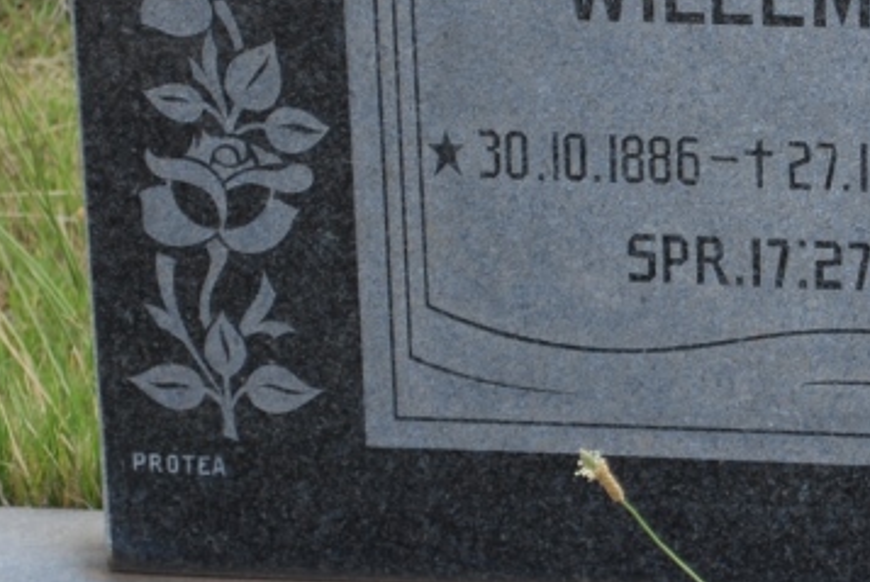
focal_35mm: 215
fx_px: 5202
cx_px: 965
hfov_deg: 9.5
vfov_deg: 6.4
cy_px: 138
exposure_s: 1/125
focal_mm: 50
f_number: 5.6
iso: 110
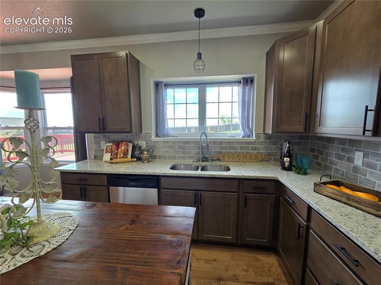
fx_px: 143
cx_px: 190
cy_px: 142
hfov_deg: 106.2
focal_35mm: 13
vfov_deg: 89.8
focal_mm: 2.2
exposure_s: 1/120
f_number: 2.2
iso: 64
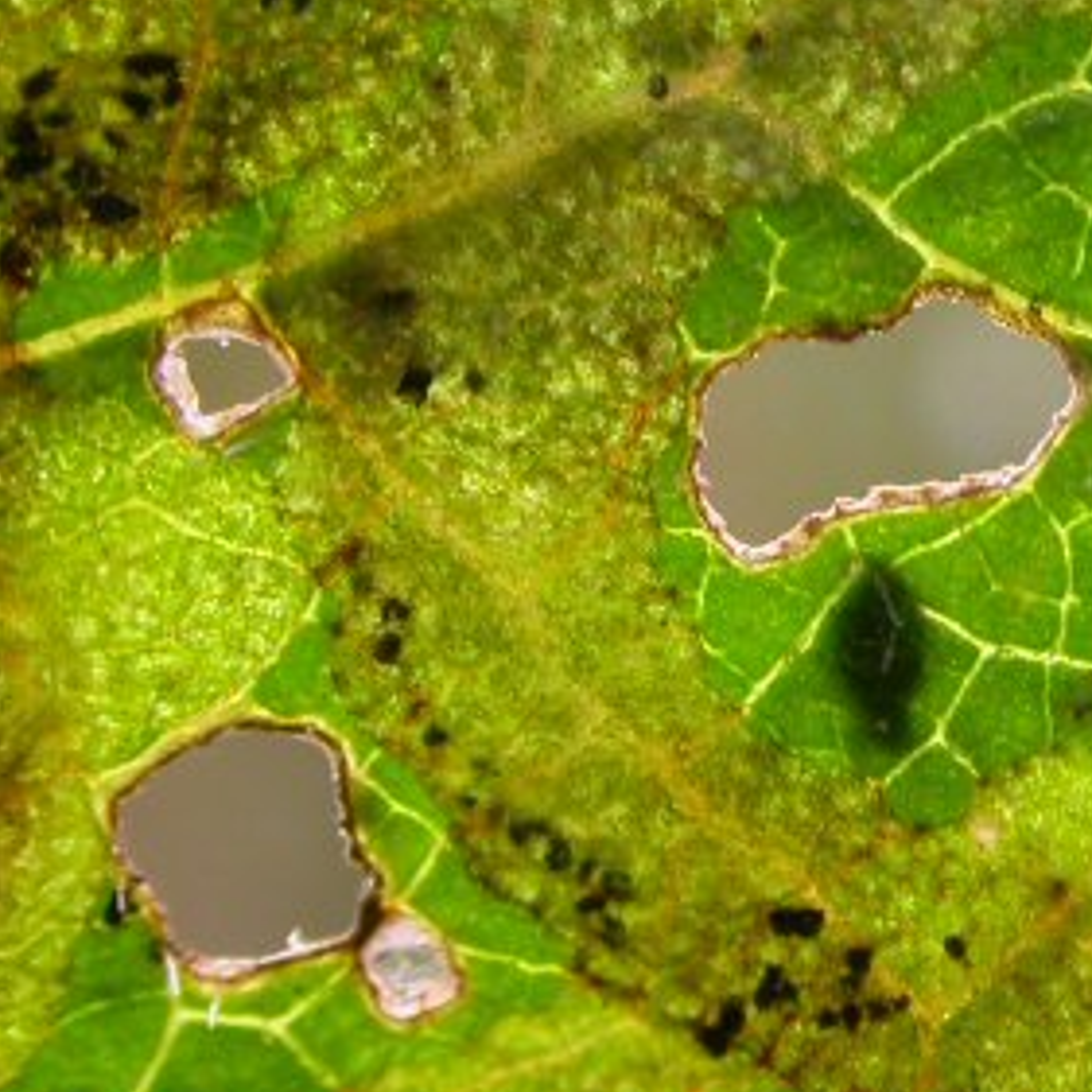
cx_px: 1314
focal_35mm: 184
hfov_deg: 9.4
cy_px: 315
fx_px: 6567
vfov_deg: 9.5
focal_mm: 16.2
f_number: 5.6
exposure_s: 1/83.5
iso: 100
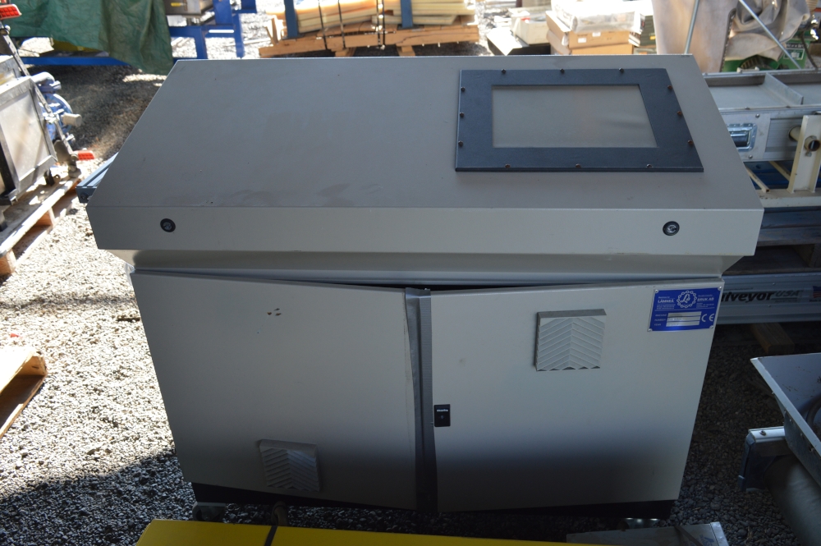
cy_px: 273
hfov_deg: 62.0
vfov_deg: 43.5
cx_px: 410
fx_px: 684
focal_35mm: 30
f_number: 5.6
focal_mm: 20
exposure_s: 1/125
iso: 320
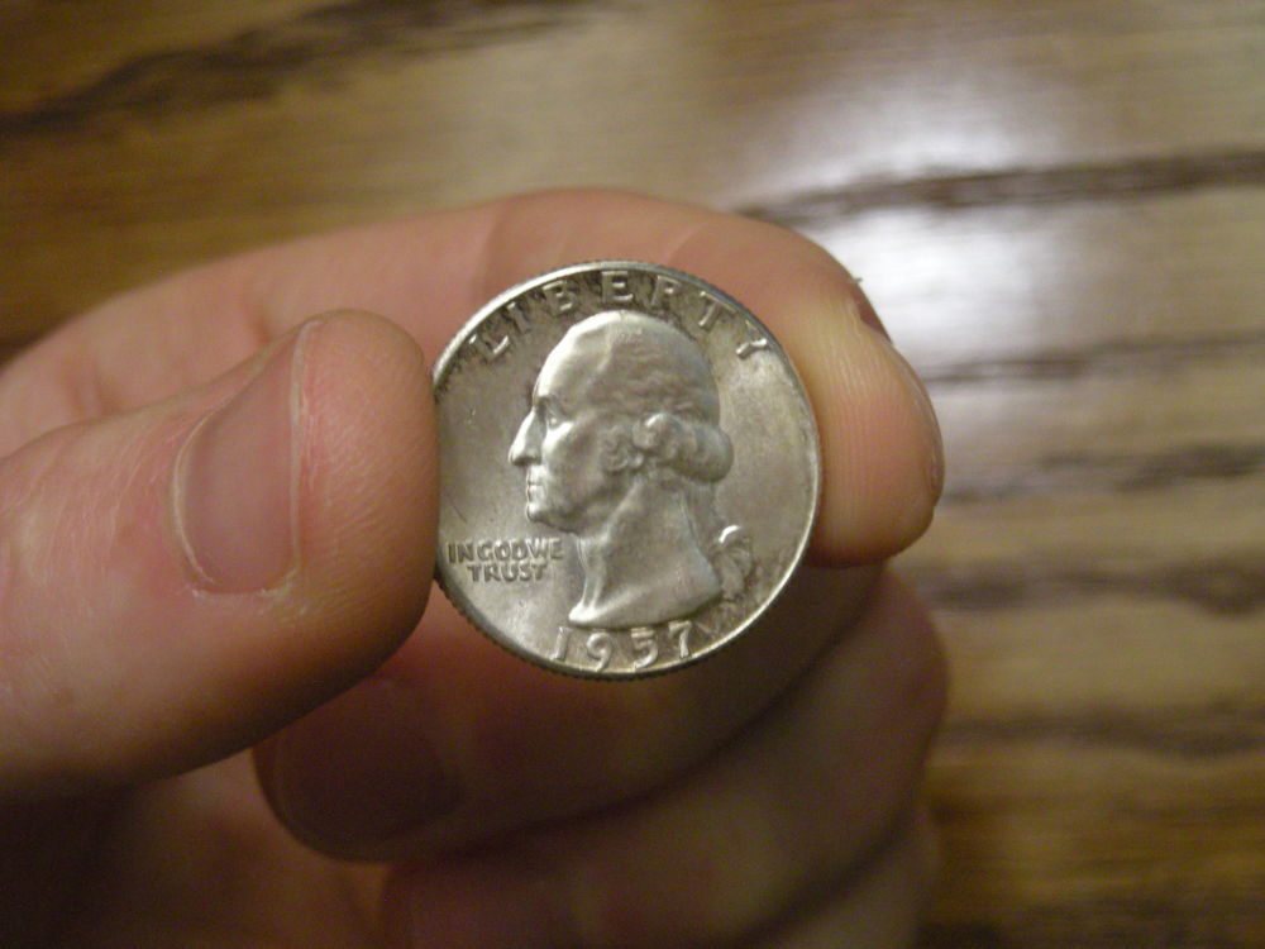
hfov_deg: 25.7
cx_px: 632
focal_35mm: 76
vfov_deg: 19.4
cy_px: 474
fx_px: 2777
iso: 365
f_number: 3.9
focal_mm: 12.3
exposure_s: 1/61.5
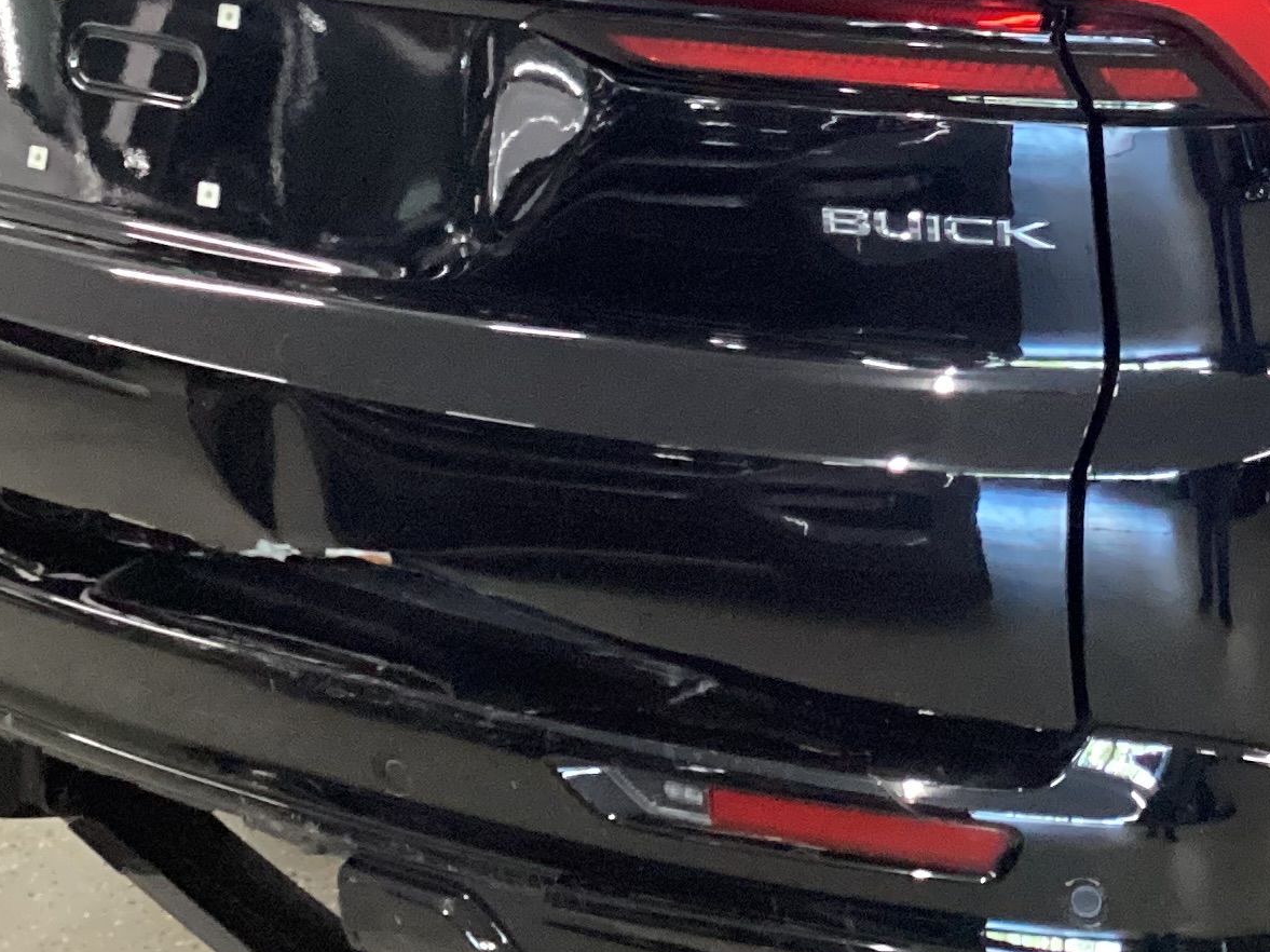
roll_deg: +1.0
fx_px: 3154
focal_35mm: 86
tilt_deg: -17.1
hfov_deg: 22.4
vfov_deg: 16.8
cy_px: 38
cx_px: 1050
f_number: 2.4
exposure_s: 1/30
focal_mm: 3.3
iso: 500
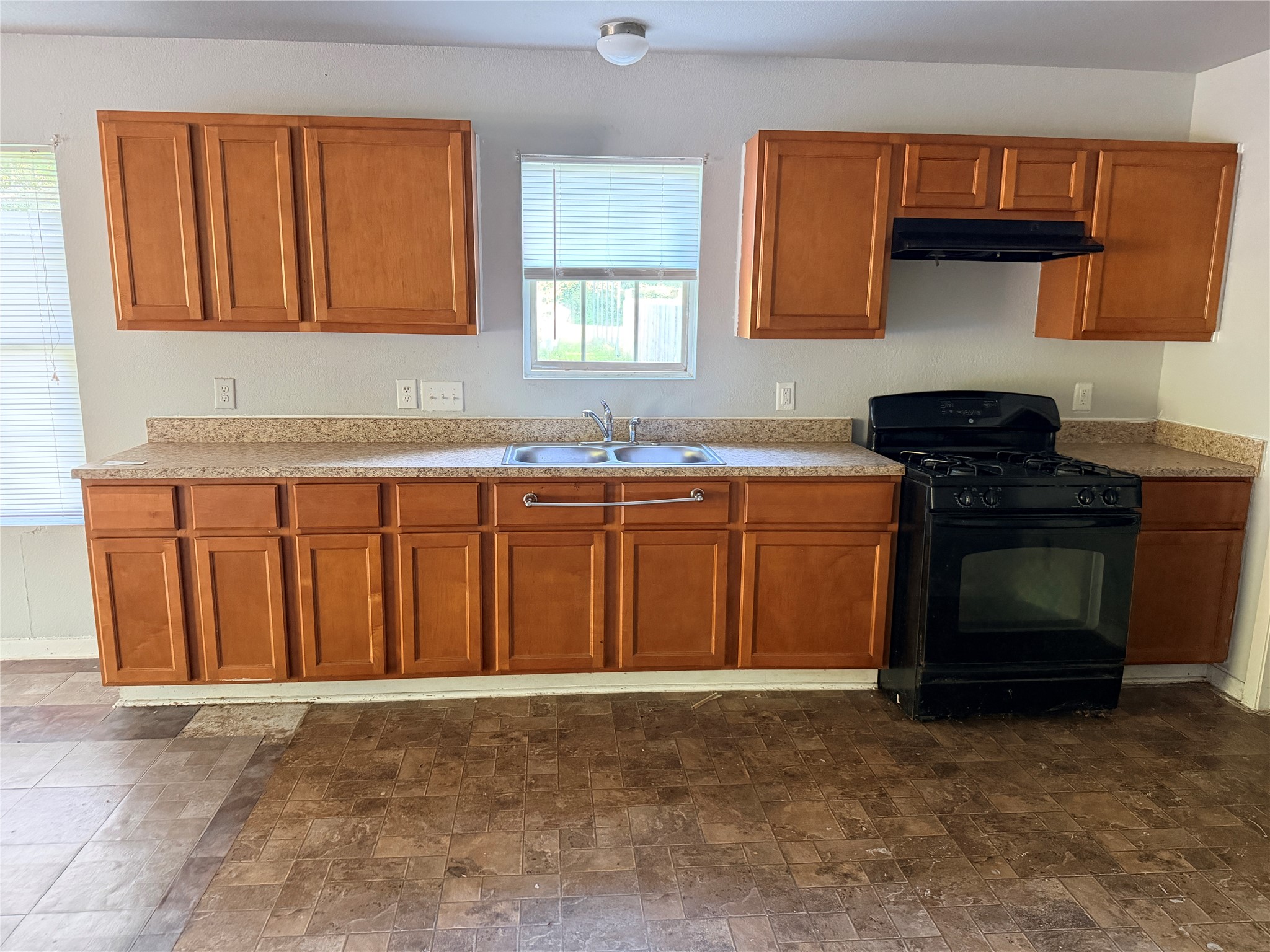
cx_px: 635
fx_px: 881
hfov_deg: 71.6
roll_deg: -1.0
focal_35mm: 24
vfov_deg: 56.8
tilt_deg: -11.0
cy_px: 476
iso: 800
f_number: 1.78
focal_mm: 6.76
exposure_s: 1/46
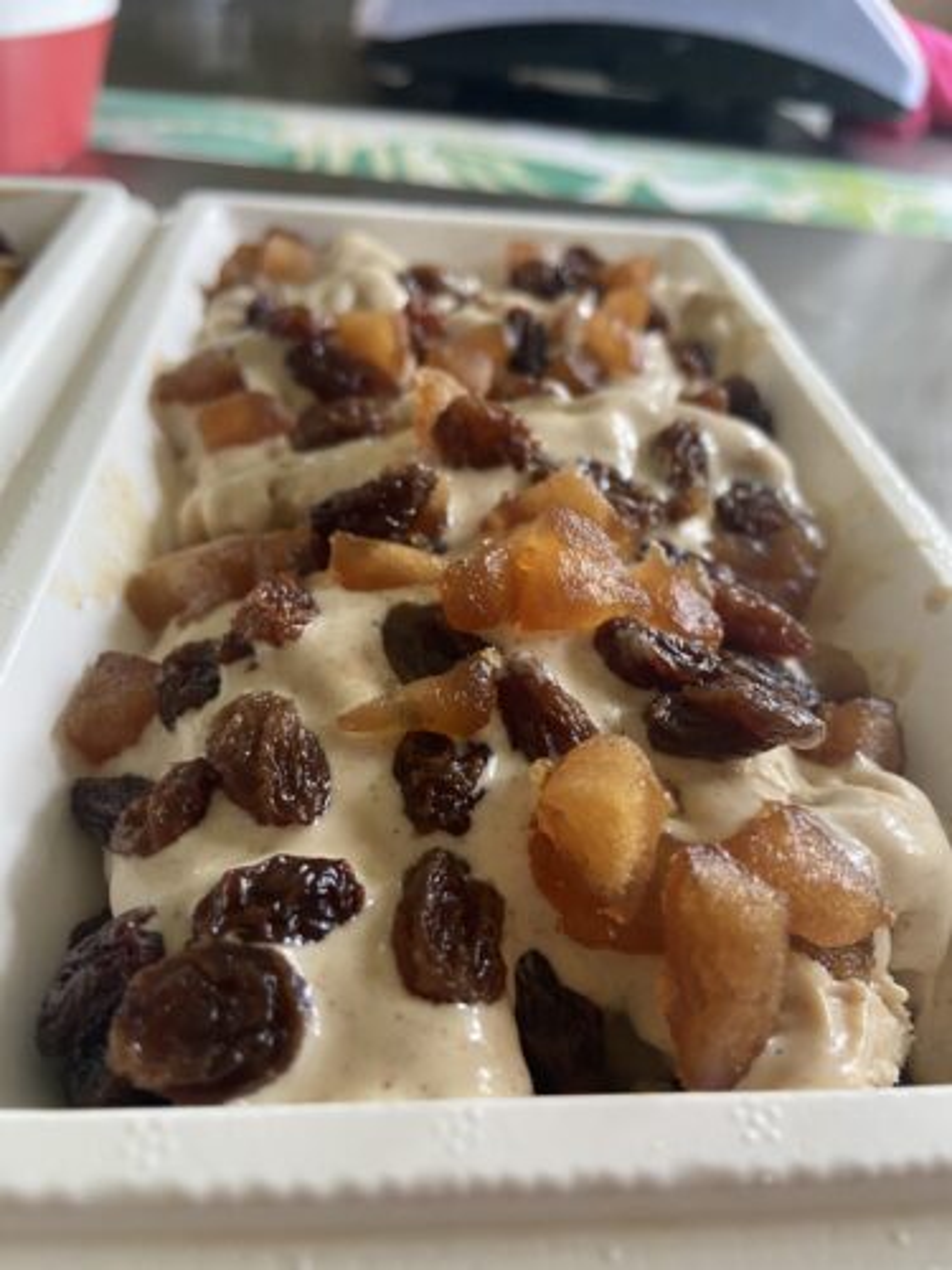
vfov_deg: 69.4
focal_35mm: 25
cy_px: 635
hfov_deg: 54.9
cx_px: 476
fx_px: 917
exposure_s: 1/60
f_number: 1.8
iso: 160
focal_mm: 4.25
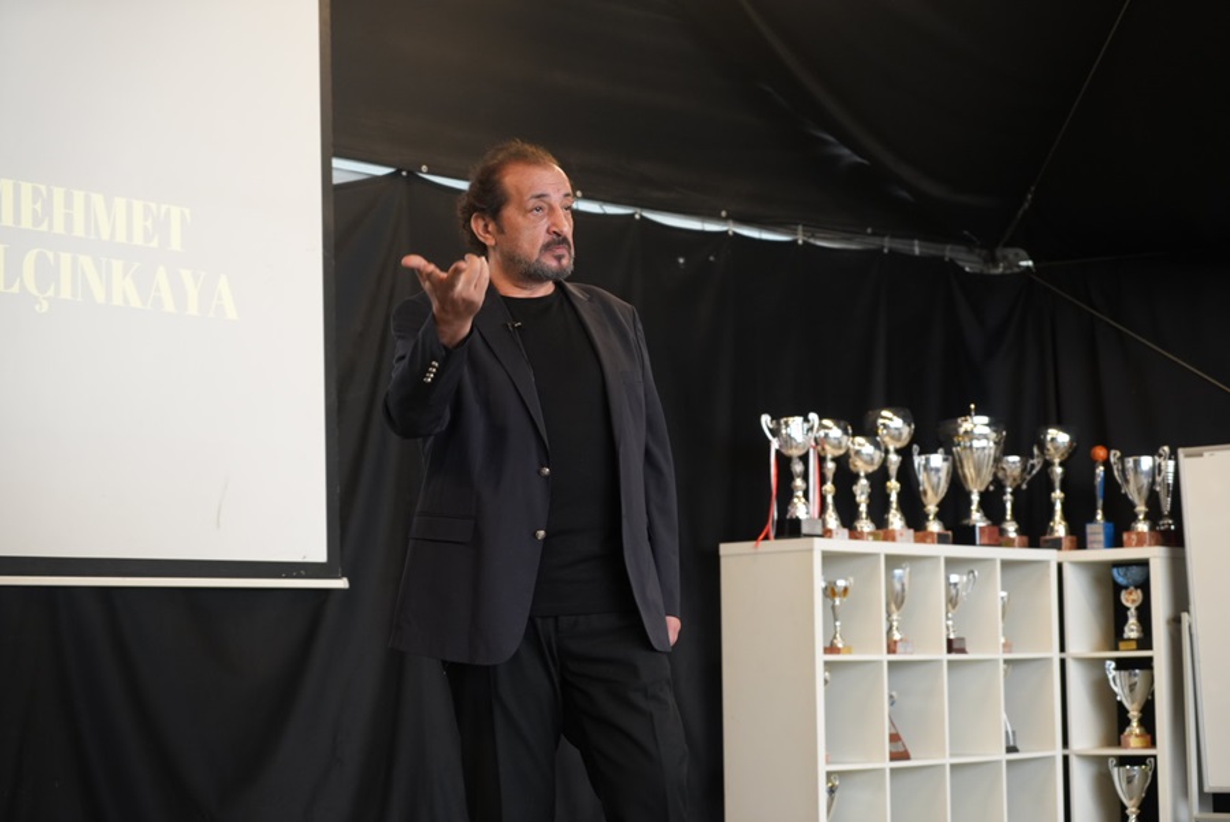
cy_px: 411
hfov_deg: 28.8
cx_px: 615
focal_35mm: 70
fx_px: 2393
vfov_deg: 19.5
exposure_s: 1/80
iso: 1600
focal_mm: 70
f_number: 4
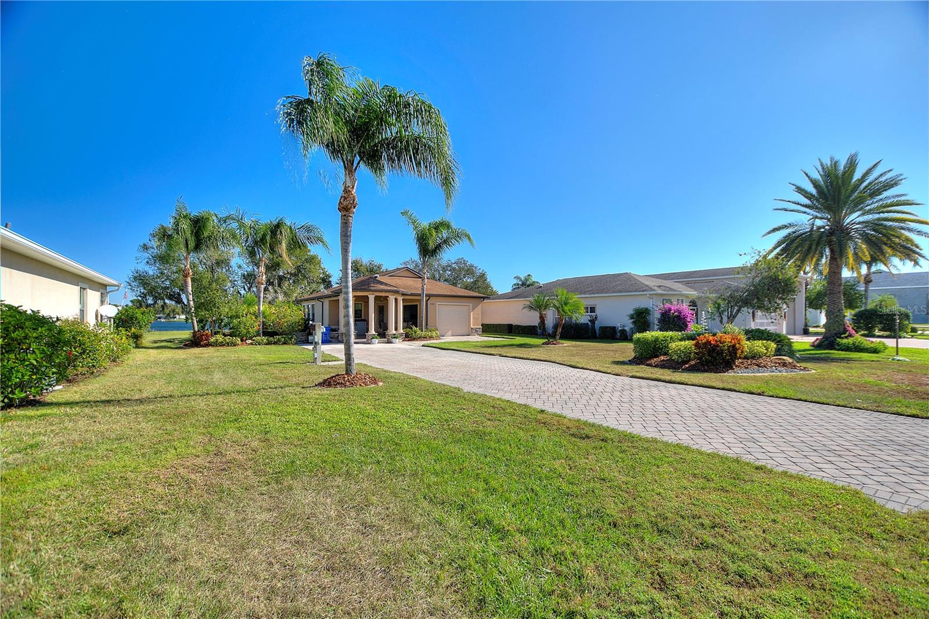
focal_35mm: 15
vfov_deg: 77.3
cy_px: 310
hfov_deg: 100.4
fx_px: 387
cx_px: 464
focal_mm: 10
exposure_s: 1/400
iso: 100
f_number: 4.5
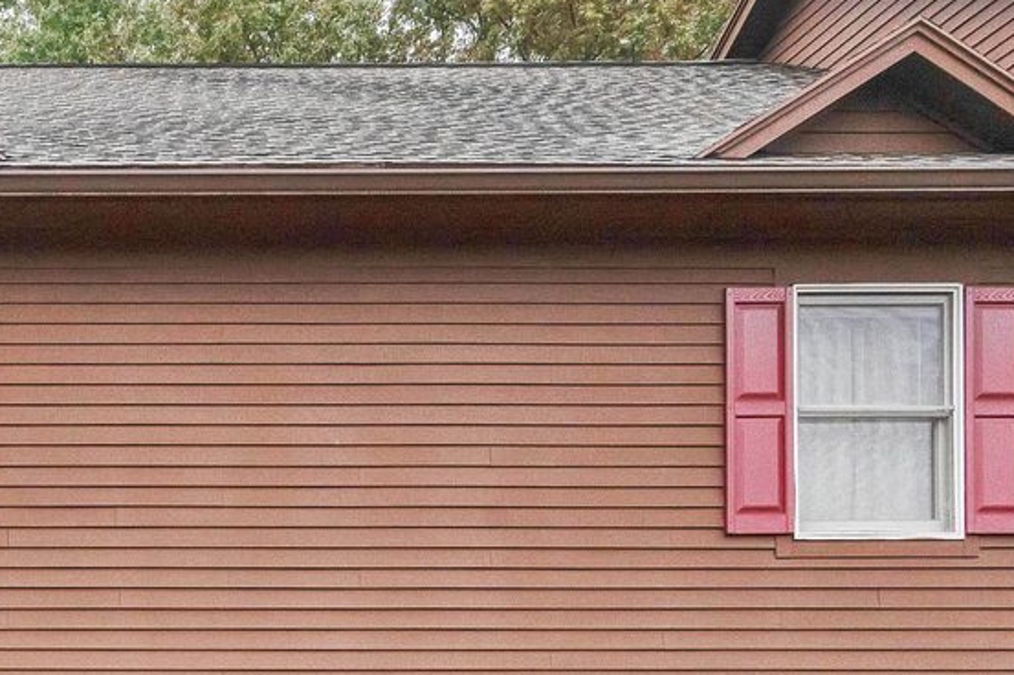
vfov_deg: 19.6
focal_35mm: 63
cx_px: -433
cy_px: 909
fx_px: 1773
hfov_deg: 25.5
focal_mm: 17
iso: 1250
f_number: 10
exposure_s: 1/125
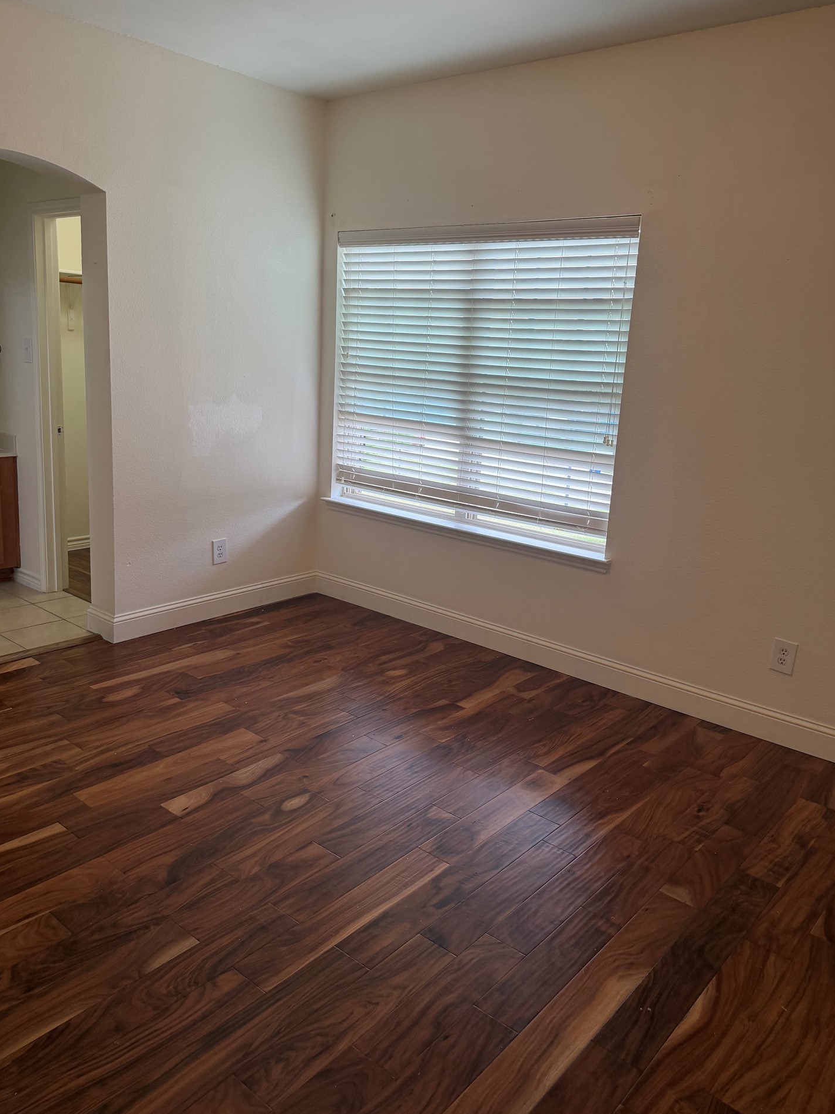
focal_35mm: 26
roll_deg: -3.4
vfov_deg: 67.2
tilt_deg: -11.9
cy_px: 523
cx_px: 432
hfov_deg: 53.1
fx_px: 836
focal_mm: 6.76
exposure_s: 1/120
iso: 160
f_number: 1.78
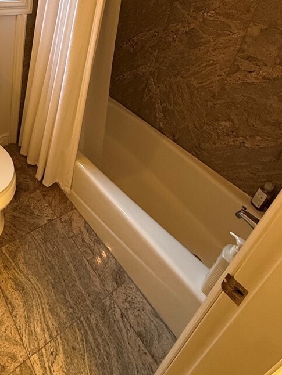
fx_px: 282
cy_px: 69
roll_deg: -7.0
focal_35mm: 26
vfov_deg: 61.1
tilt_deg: -26.1
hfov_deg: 49.0
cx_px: 44
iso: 250
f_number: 2.2
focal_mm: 2.22
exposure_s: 1/60
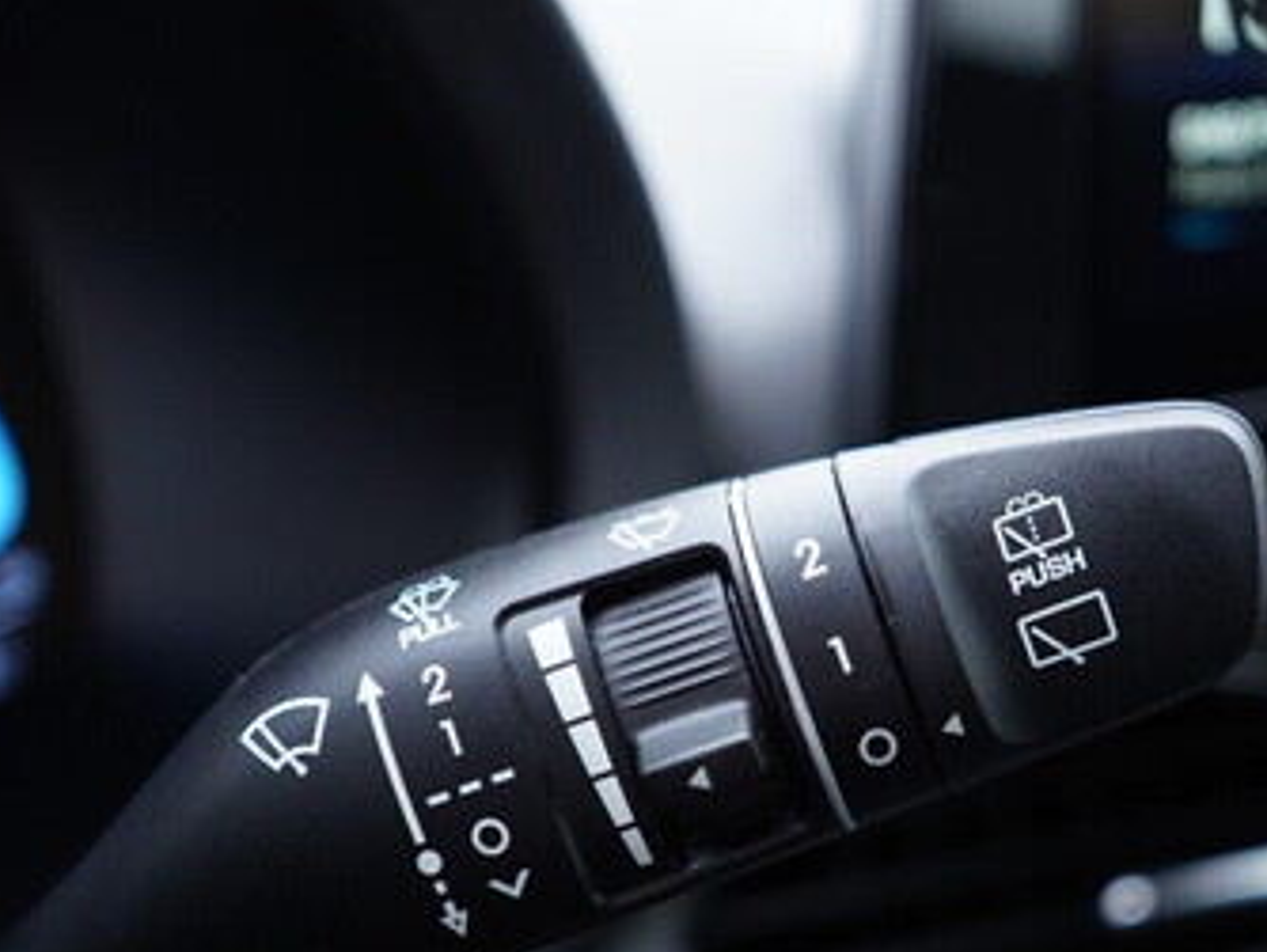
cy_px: 624
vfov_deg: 25.6
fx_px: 2088
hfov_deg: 33.7
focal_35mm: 57
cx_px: 709
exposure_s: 1/40
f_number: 2.8
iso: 400
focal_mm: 24
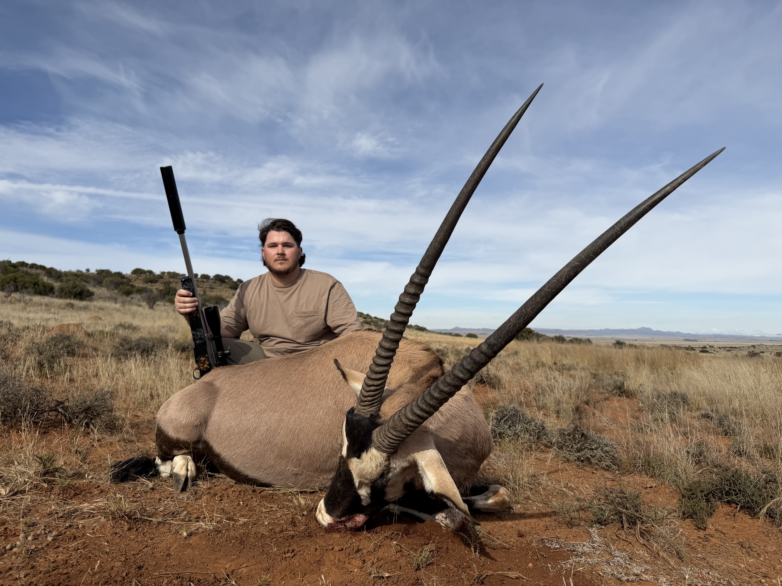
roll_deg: -0.4
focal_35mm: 24
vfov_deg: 56.8
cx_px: 391
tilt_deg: +3.9
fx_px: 542
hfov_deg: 71.6
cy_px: 293
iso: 80
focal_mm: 6.76
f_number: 1.78
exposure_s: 1/7353
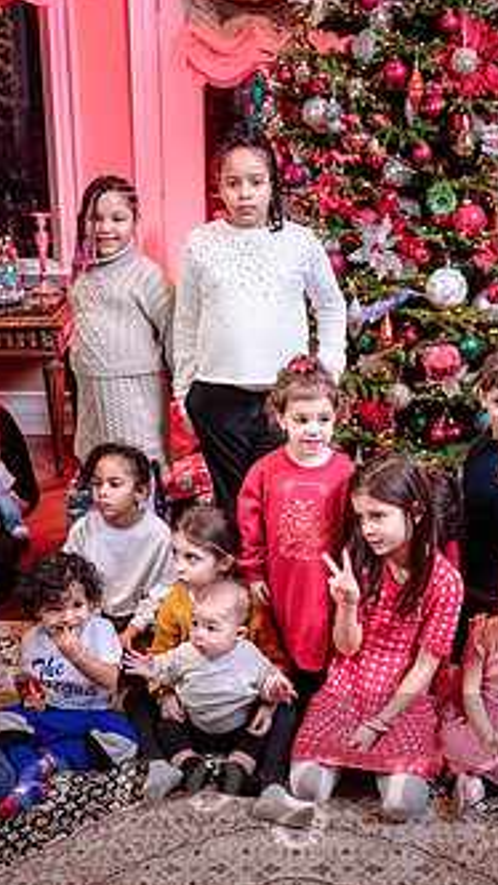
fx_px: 1055
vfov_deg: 45.5
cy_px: 430
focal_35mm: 45
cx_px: 282
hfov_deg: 26.5
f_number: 4.5
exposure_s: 1/60
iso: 200
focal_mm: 24
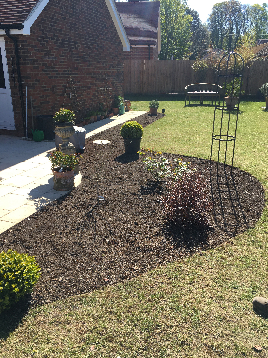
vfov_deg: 61.7
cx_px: 134
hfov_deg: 48.2
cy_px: 179
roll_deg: -0.5
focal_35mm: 29
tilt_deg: -18.7
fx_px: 299
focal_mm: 4.15
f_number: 2.2
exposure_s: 1/705
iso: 25
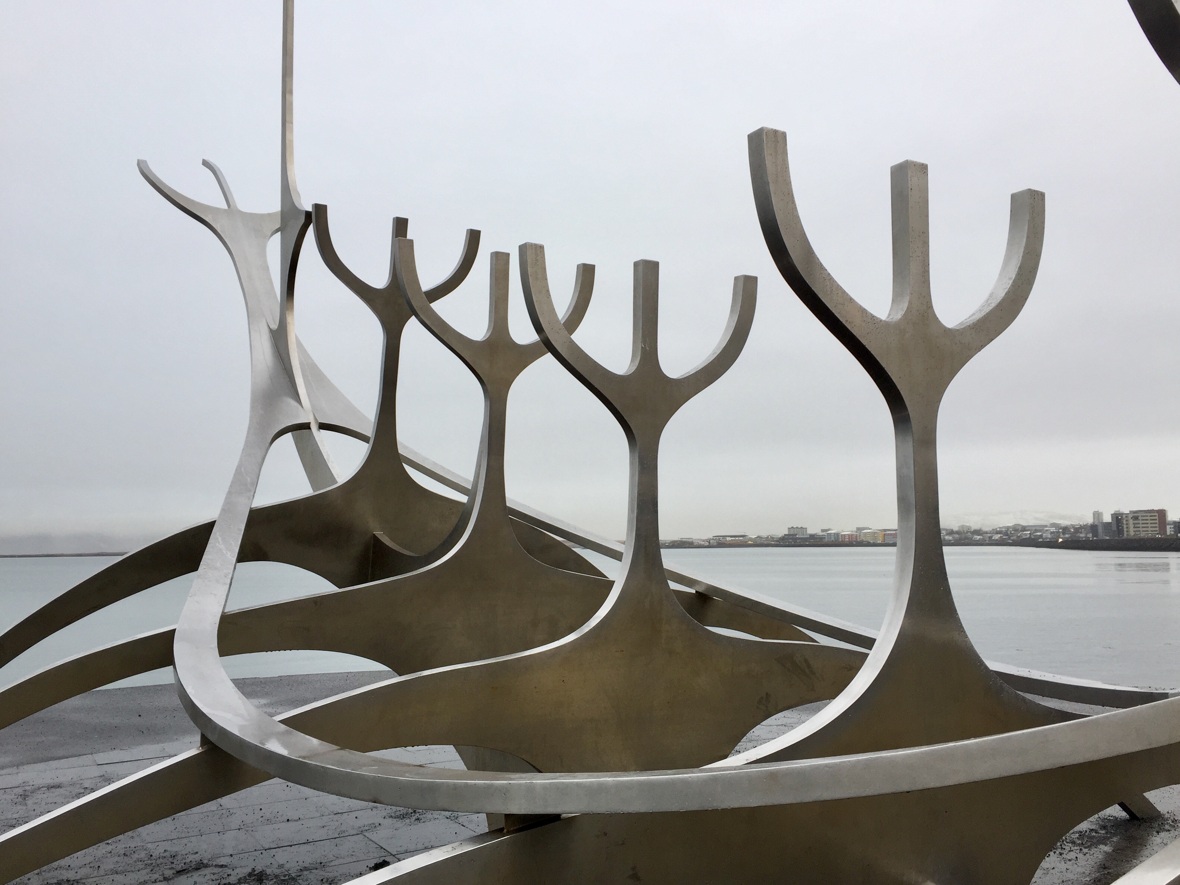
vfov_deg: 46.8
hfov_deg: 60.0
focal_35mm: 30
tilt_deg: +4.8
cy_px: 445
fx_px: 1023
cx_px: 601
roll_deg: +0.9
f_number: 2.2
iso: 32
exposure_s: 1/114
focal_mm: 4.15
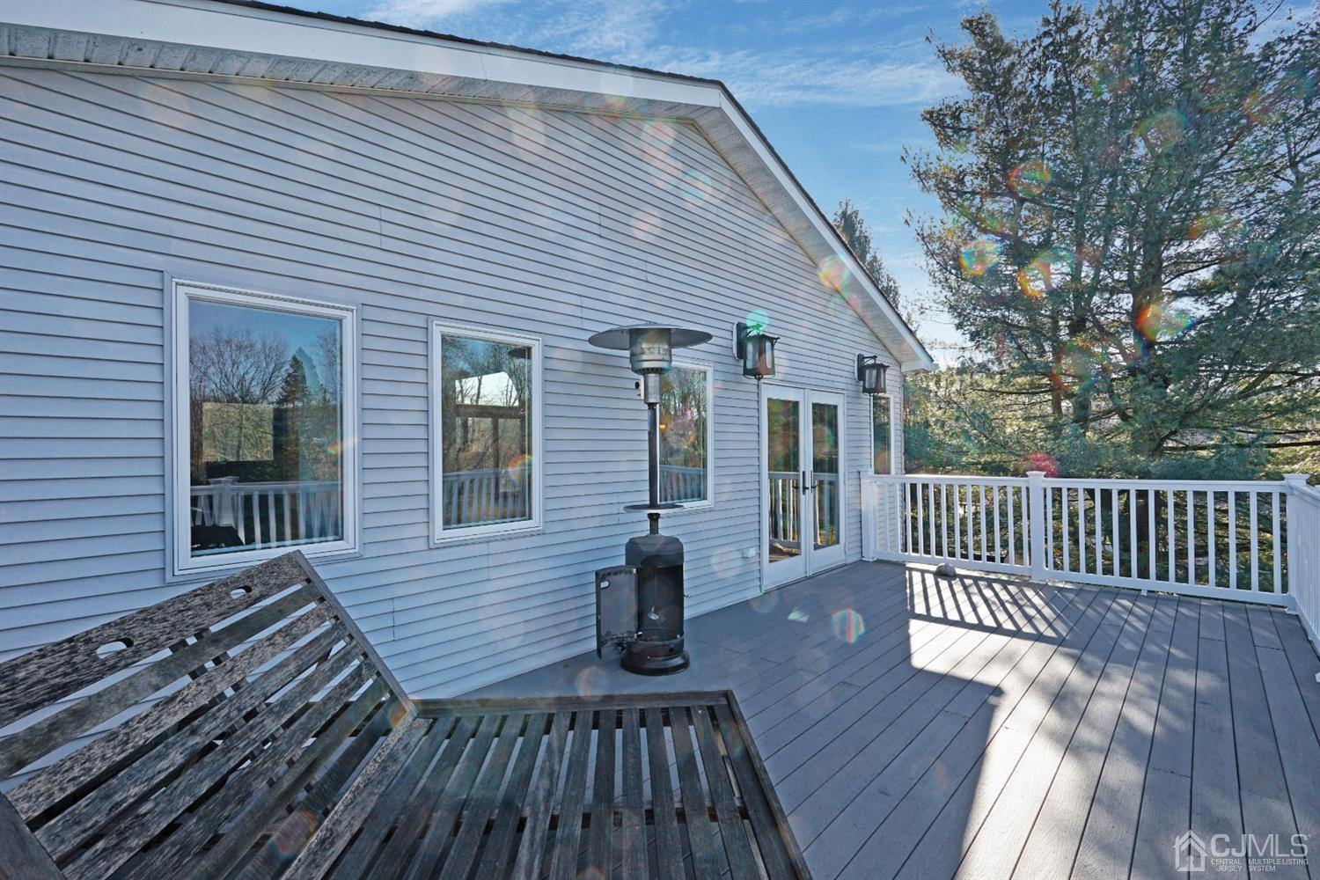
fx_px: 587
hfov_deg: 96.7
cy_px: 440
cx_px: 660
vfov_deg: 73.7
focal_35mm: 16
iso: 100
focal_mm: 16
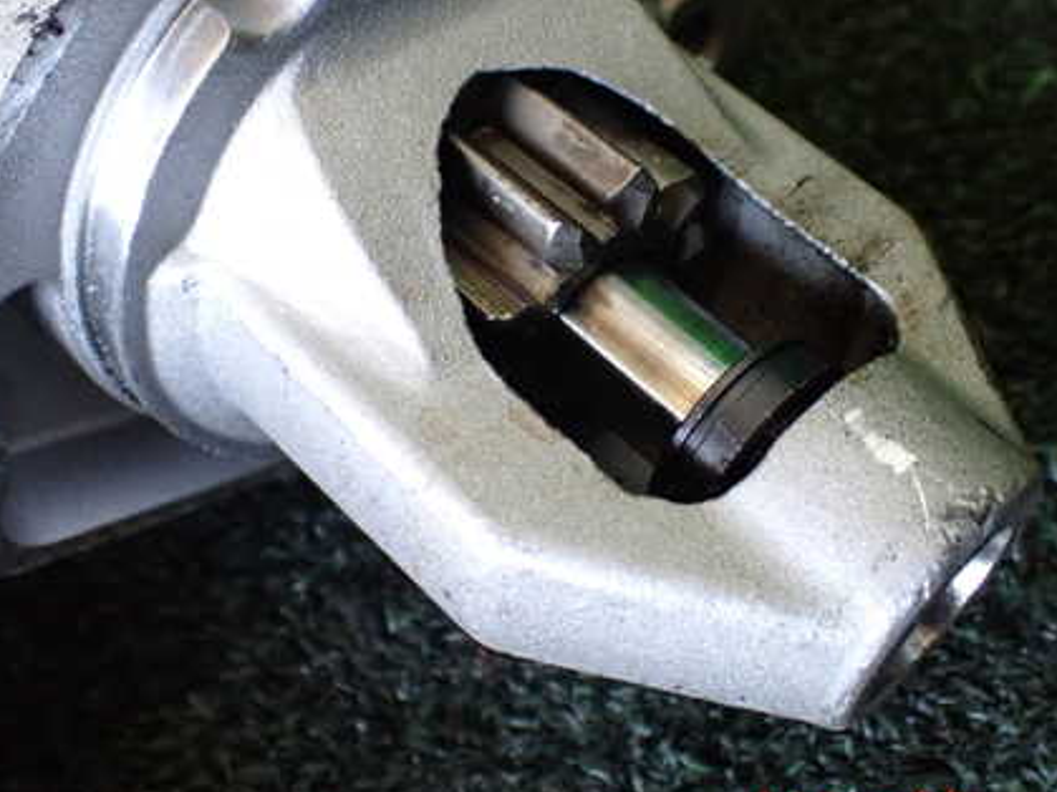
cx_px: 573
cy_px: 282
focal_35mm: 43
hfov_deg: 43.8
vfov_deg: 33.4
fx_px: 1313
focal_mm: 5.4
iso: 800
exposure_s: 1/125
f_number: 2.3
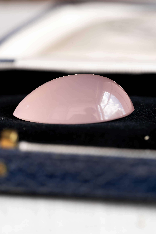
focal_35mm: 90
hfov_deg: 15.2
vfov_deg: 22.6
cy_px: 117
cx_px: 78
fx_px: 585
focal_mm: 90
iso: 100
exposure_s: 1/10
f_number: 8
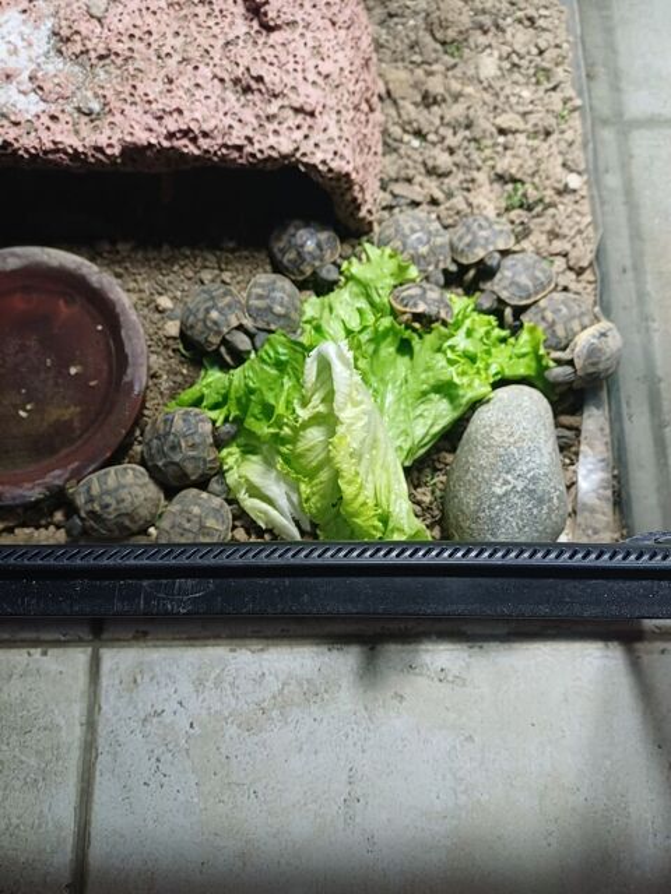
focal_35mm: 25
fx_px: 646
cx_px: 336
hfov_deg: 54.9
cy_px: 447
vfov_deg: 69.4
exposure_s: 1/50
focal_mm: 4.65
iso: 320
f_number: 1.8
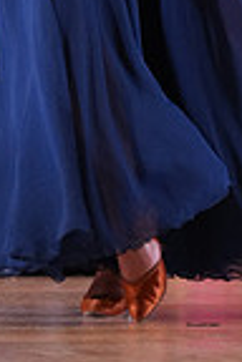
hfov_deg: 3.2
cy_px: -269
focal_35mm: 423
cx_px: 291
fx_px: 4265
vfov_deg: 4.8
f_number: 4
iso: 2000
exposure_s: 1/320
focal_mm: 105
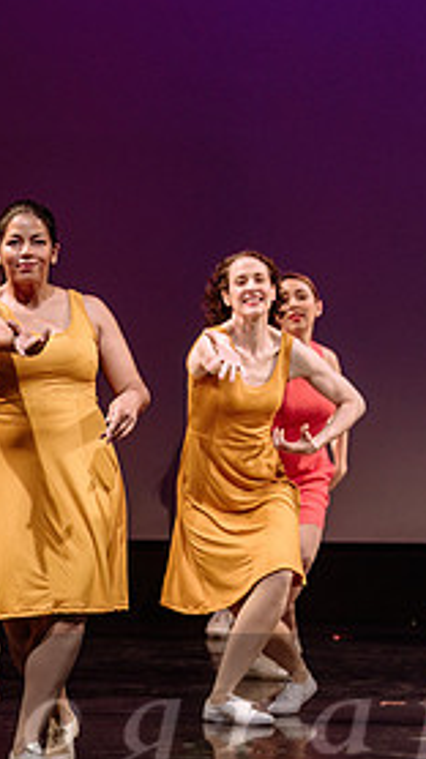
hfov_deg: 6.9
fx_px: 3501
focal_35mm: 174
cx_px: 27
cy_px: 409
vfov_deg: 12.4
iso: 1000
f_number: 2.8
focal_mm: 70
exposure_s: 1/250
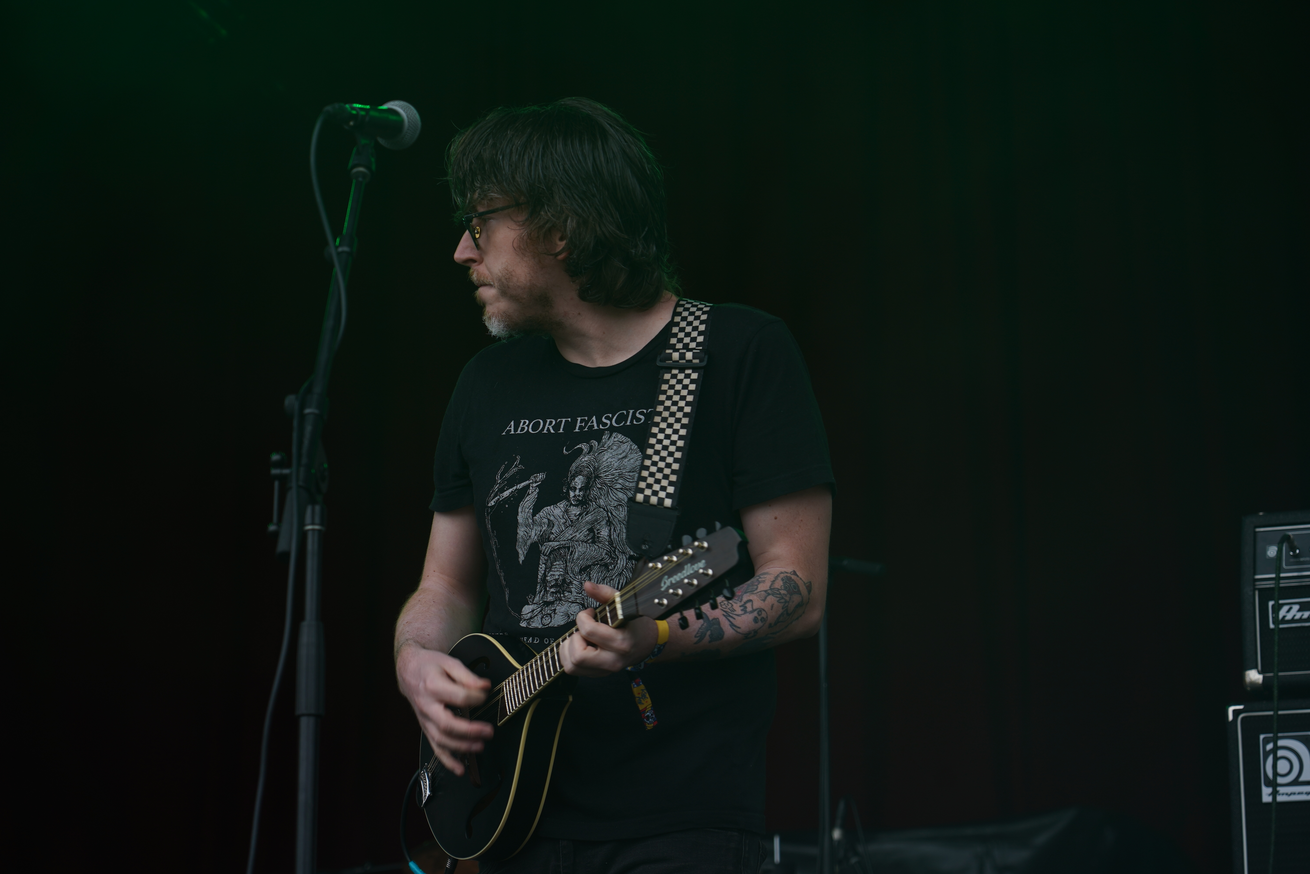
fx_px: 3821
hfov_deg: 19.5
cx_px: 655
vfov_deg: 13.0
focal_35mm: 105
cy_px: 437
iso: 100
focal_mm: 105
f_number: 5
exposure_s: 1/200
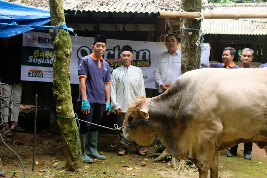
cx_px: 134
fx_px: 334
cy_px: 89
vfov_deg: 29.9
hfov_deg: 43.6
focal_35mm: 45
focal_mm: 30
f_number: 2.5
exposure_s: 1/140
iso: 400
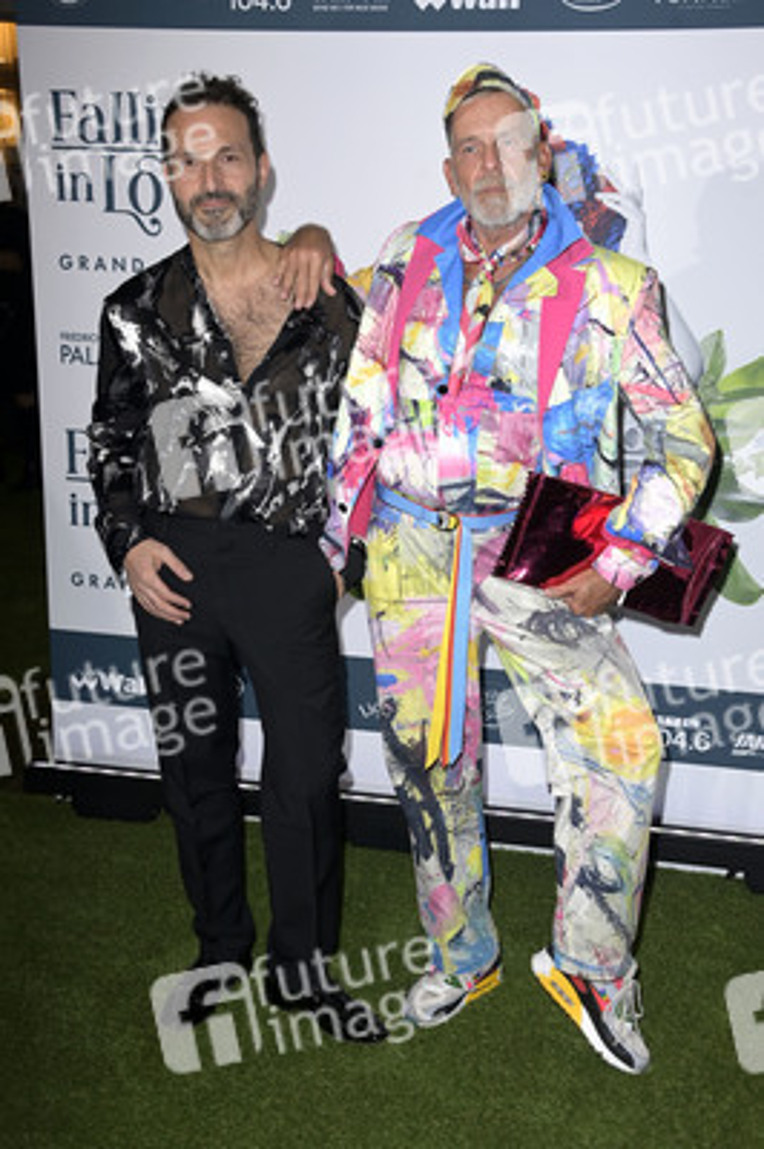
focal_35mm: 44
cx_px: 382
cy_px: 574
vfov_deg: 44.5
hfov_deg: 30.5
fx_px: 1403
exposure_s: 1/250
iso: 640
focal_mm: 44
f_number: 5.6
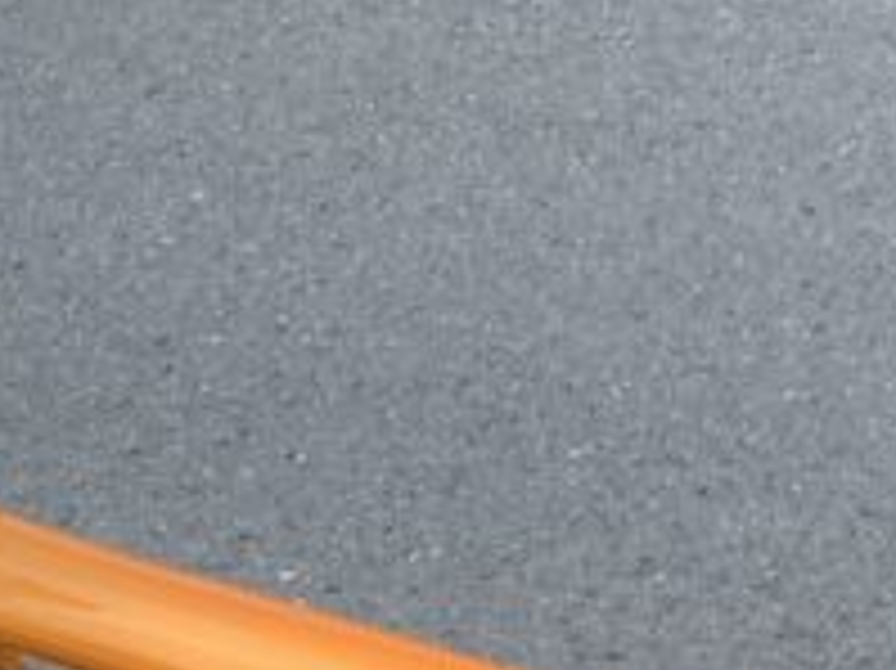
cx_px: 1319
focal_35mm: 134
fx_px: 3466
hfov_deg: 13.9
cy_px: 1246
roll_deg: +7.4
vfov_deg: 10.3
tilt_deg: -43.4
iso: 25
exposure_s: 1/754
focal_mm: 4.25
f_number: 1.8
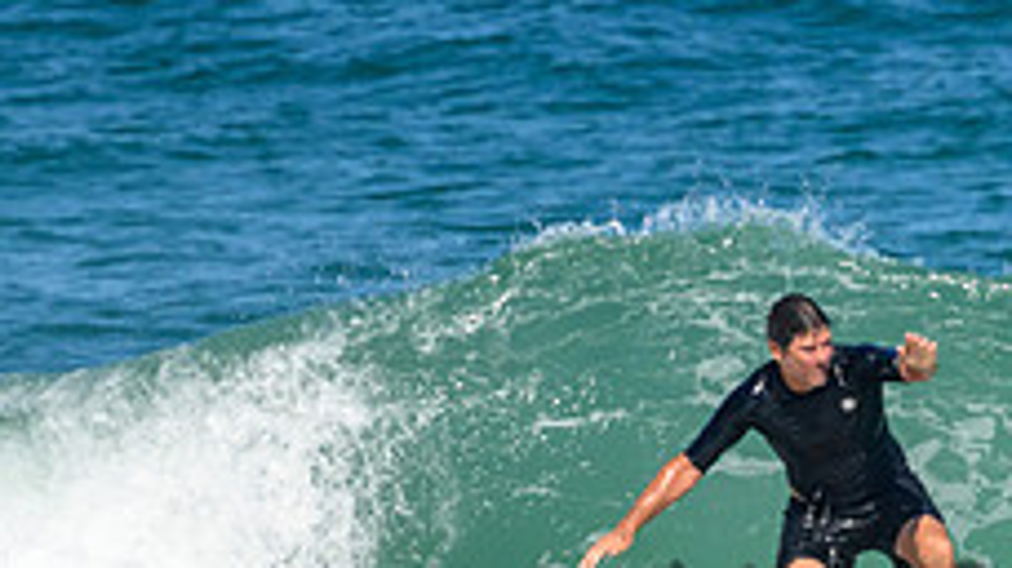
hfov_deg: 0.9
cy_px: 468
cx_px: 939
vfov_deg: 0.5
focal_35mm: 2458
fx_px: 65928
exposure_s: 1/2000
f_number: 11
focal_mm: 800
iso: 1100
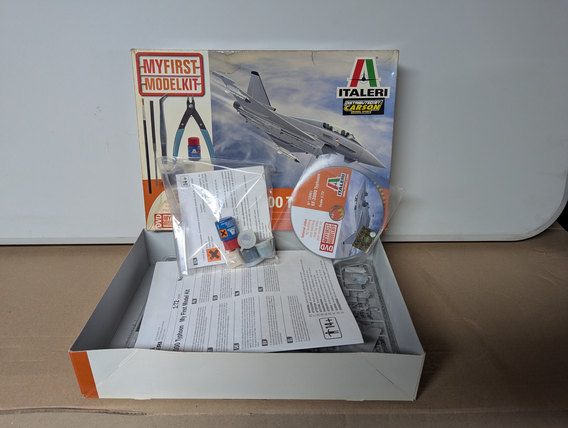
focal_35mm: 24
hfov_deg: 71.5
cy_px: 214
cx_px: 284
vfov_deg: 56.9
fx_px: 394
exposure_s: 1/110
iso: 341
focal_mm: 6.81
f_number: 1.85
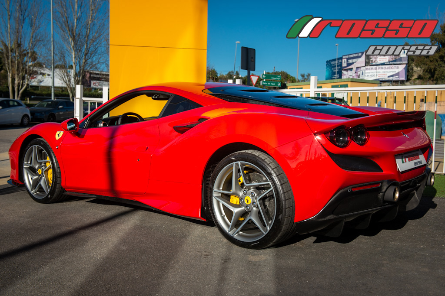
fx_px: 494
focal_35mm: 40
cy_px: 148
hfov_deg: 48.5
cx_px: 222
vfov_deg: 33.4
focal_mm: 40
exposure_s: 1/1250
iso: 100
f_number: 4
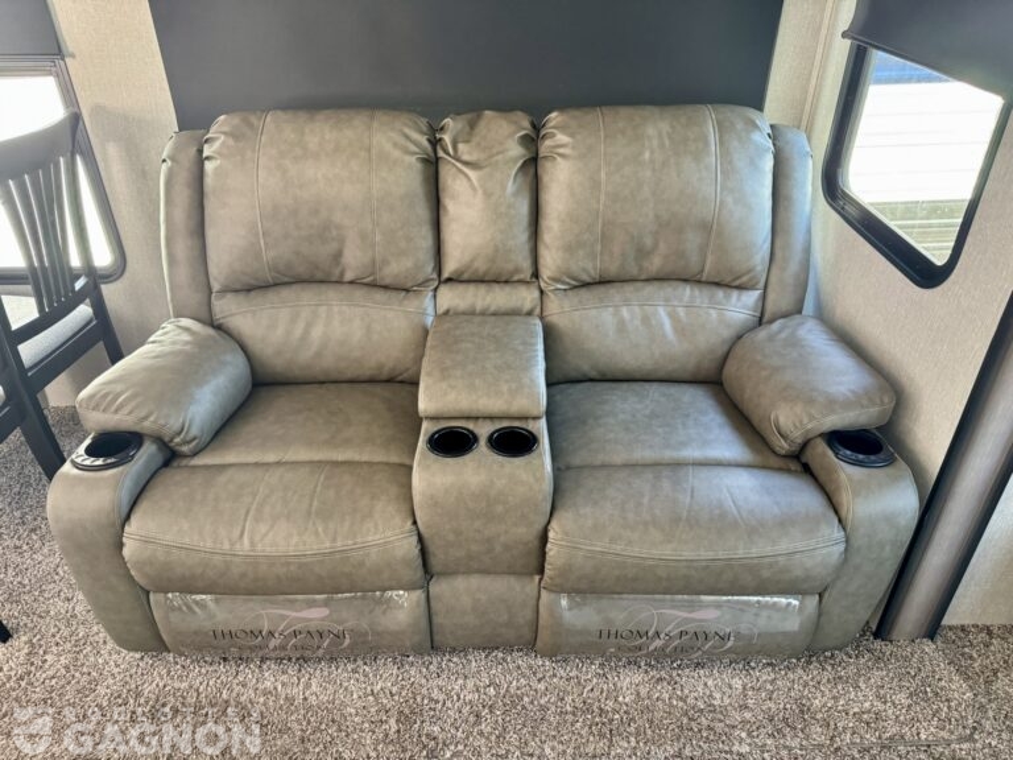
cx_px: 506
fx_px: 702
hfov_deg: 71.6
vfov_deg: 56.8
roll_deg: +1.5
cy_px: 380
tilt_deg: -31.9
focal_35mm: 24
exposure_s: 1/42
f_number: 1.78
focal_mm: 6.76
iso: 800
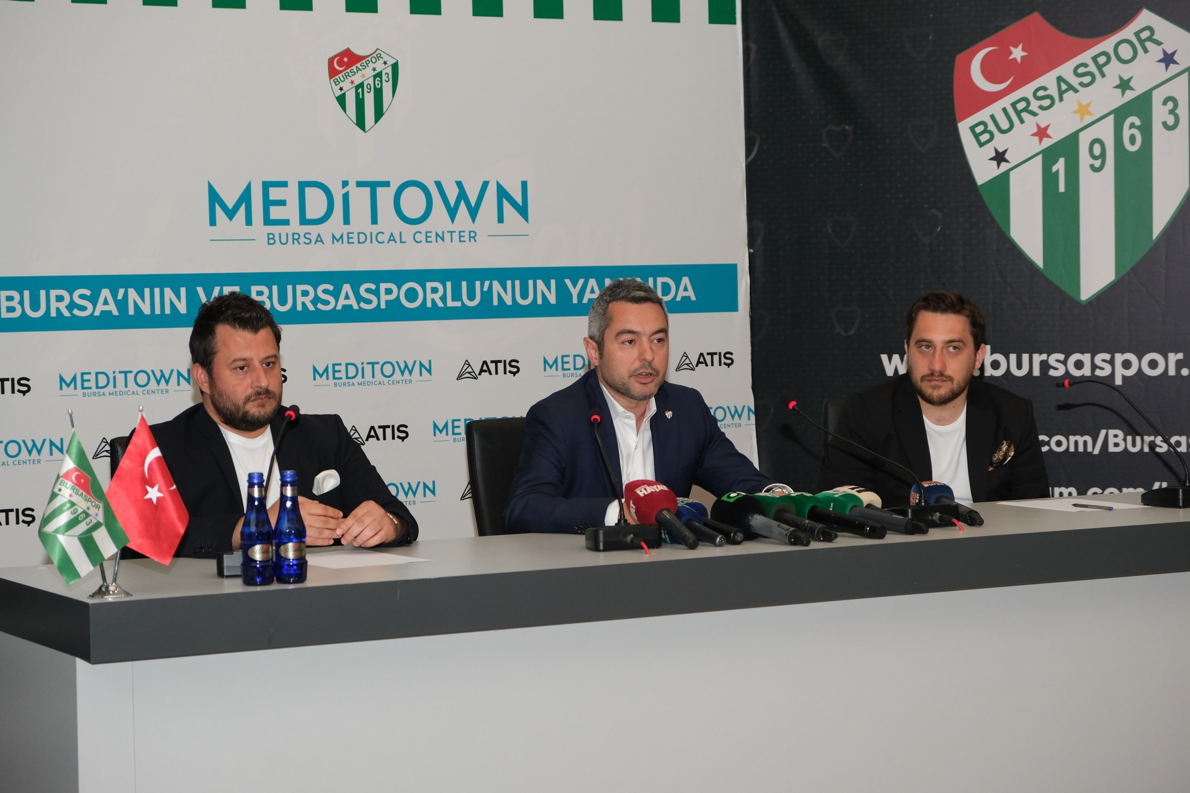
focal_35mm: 83
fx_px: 2744
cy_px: 396
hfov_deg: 24.5
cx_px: 595
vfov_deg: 16.5
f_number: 4
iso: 1000
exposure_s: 1/125
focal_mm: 55
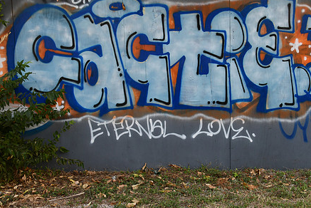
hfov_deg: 29.1
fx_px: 596
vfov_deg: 19.7
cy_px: 77
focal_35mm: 69
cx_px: 193
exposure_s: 1/250
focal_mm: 35
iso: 400
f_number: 5
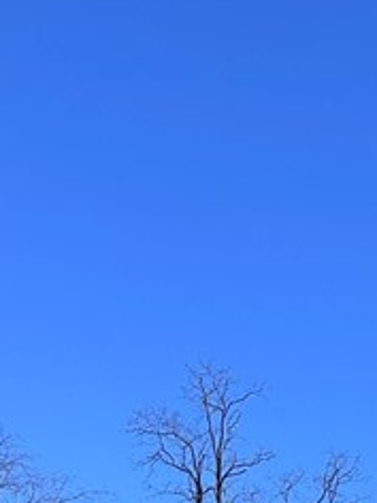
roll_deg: -1.2
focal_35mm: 104
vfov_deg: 14.9
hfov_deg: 13.3
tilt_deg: -3.0
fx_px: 1510
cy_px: 1046
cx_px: 592
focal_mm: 6.86
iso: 80
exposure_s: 1/2967
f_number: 1.78
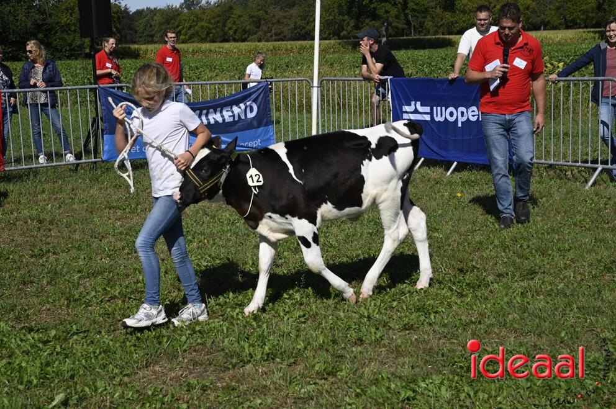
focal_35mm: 70
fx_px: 1196
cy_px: 204
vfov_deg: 19.4
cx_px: 308
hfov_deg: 28.9
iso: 200
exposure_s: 1/1000
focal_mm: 70
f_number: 8
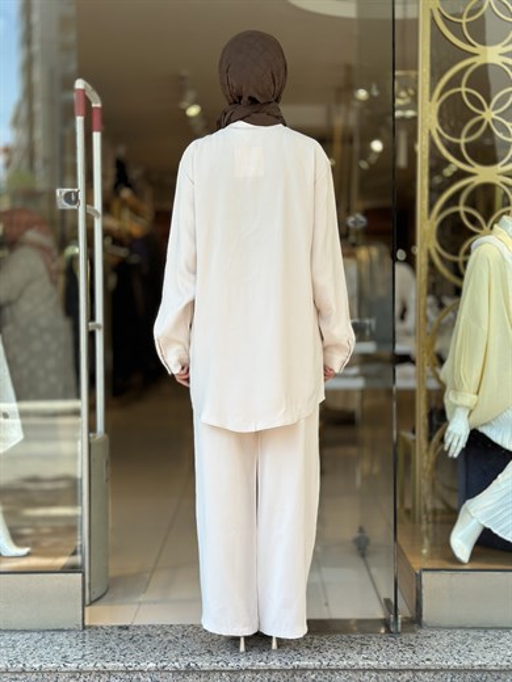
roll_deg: -0.8
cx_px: 256
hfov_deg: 30.3
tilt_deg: -1.7
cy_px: 341
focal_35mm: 48
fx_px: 947
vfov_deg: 39.7
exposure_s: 1/734
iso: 80
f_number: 1.78
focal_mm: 6.86
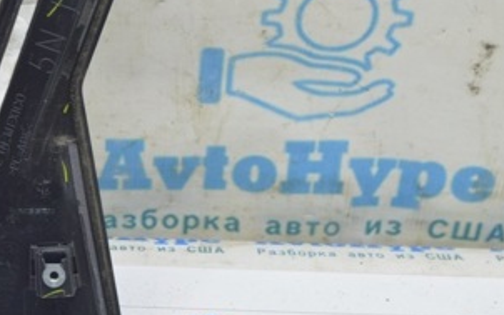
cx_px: 8
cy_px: 64
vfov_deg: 15.5
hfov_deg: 23.7
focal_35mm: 84
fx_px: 1154
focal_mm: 26
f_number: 5.6
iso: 400
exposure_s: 1/20
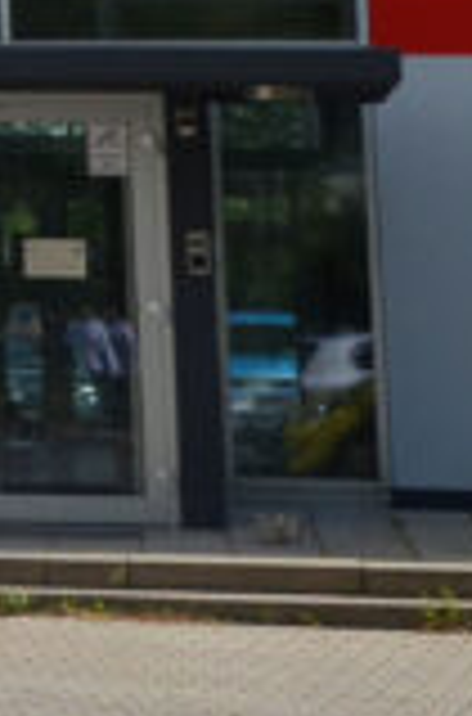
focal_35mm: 203
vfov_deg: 8.9
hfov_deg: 6.3
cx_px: -818
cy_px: -1144
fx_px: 4023
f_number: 6.3
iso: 400
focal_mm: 21
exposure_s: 1/1600
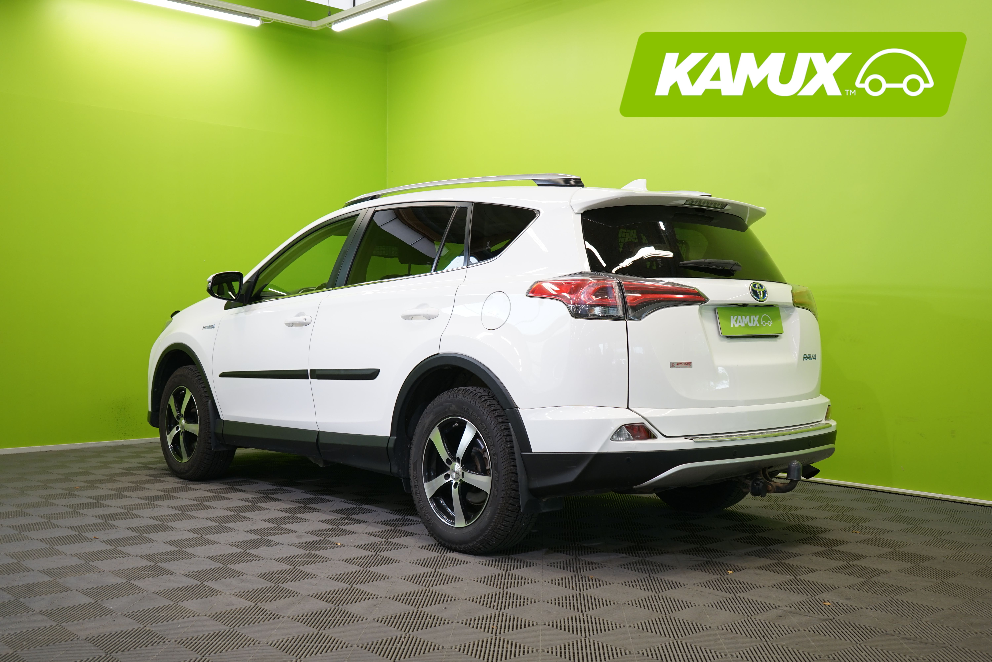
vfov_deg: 35.9
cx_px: 496
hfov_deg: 51.9
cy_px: 331
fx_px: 1019
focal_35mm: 37
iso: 400
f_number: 5.6
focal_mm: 37
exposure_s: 1/30
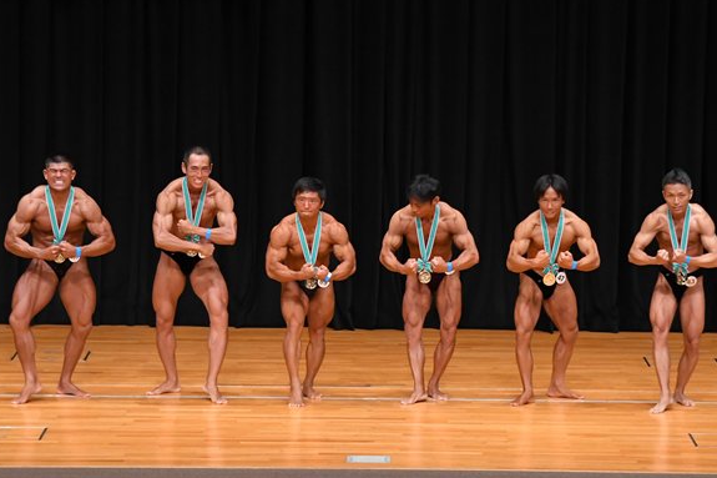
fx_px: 3624
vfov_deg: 7.5
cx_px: 385
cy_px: 226
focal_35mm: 182
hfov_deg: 11.3
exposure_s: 1/400
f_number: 5.6
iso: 3200
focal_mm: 90
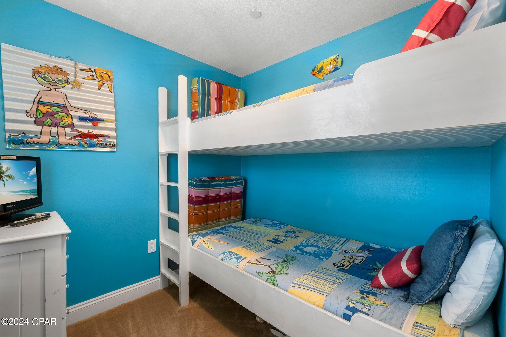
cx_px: 253
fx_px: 221
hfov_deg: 97.6
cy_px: 168
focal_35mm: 16
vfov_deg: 74.6
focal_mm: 10.5
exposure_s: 1/6
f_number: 9
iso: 400
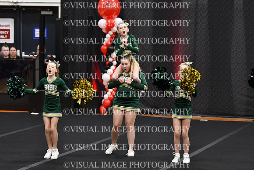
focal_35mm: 180
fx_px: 1270
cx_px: 127
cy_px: 85
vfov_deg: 7.6
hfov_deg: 11.4
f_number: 2.8
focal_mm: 120
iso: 5000
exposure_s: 1/800
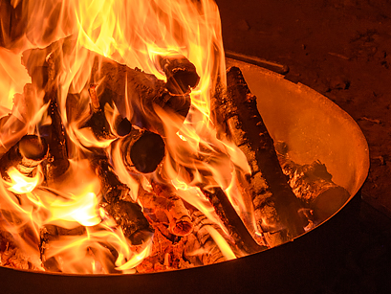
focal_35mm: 141
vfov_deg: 10.3
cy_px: -113
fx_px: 1593
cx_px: 84
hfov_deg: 13.9
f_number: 7.1
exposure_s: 1/13
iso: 280
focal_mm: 40
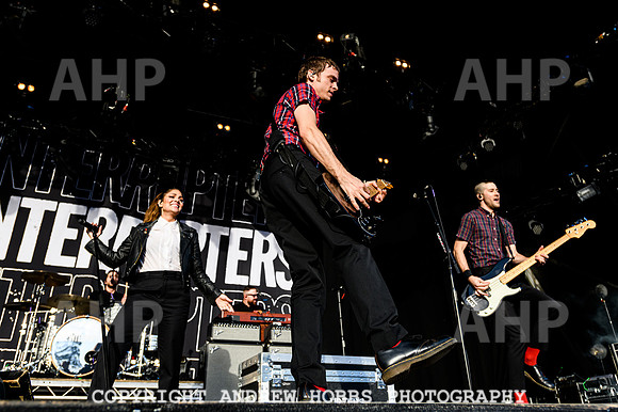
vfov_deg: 41.8
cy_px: 149
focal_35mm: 31
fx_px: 534
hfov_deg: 60.1
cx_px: 301
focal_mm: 24
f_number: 4.5
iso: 400
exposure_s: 1/2000
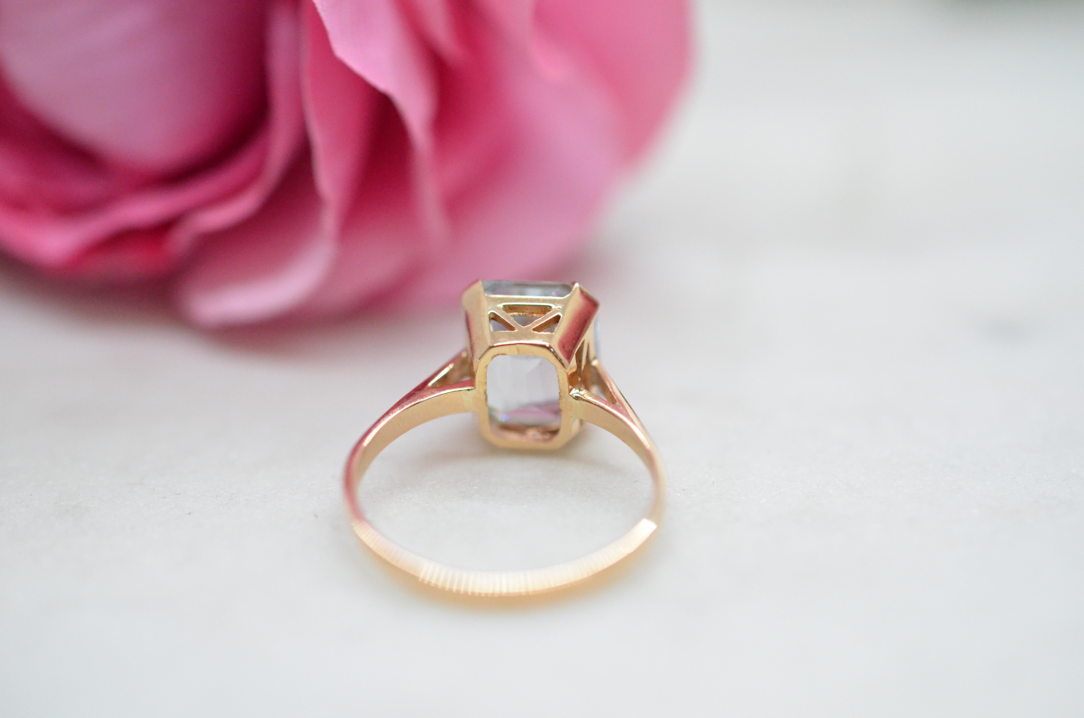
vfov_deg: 22.5
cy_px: 359
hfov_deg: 33.5
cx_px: 542
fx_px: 1803
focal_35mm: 60
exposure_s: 1/2000
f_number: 4
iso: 3200
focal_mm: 40
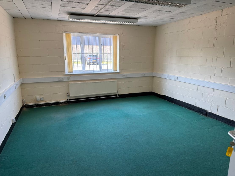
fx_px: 163
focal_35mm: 24
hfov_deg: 71.6
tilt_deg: -10.7
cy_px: 88
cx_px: 118
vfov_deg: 56.8
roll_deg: -0.1
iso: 160
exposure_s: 1/121
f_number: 1.78
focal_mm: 6.76
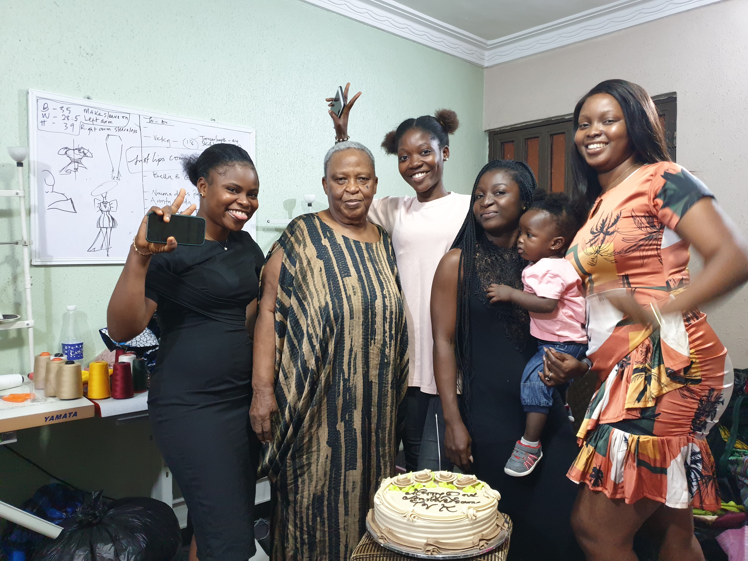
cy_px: 280
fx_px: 562
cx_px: 374
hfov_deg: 67.3
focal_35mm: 26
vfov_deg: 53.1
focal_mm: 4.3
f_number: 1.5
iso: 320
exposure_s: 1/33
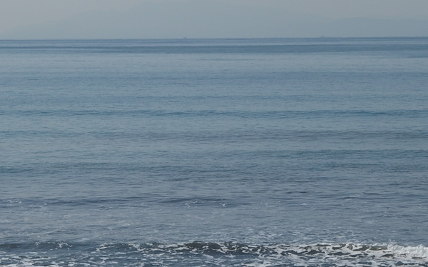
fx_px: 2146
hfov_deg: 11.4
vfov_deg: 7.1
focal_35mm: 184
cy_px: 107
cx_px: 177
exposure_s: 1/1000
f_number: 7.1
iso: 100
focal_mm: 23.5
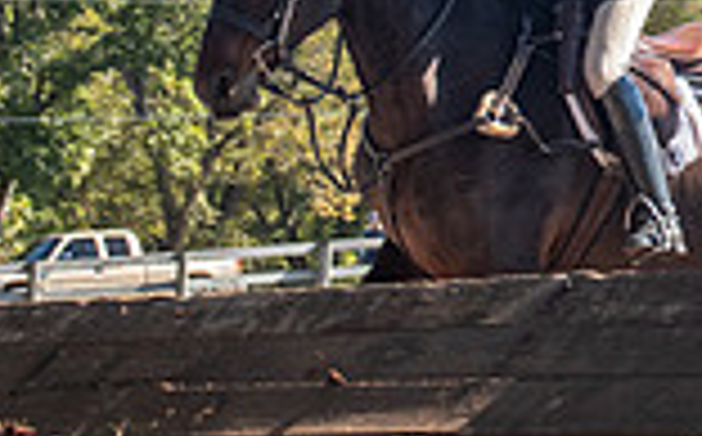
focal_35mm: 193
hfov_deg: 10.6
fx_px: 3687
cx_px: 910
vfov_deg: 6.7
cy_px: -70
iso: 400
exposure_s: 1/320
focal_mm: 32
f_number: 4
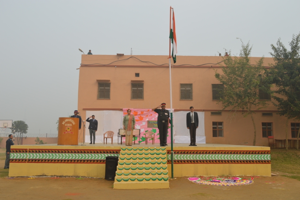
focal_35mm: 34
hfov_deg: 55.1
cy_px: 100
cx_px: 150
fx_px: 287
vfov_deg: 38.3
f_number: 8
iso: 100
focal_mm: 23
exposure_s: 1/250
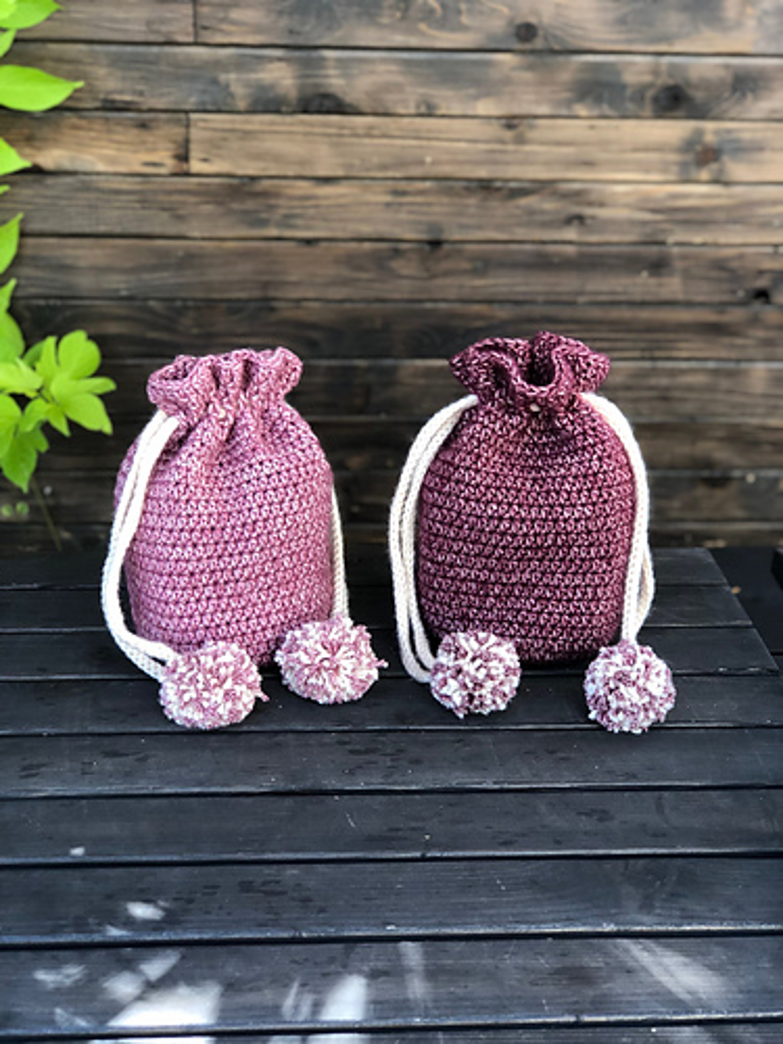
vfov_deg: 33.8
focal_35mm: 57
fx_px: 1719
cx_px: 392
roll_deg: -1.5
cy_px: 522
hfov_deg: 25.7
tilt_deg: -24.1
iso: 40
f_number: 2.8
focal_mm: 6.6
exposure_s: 1/30
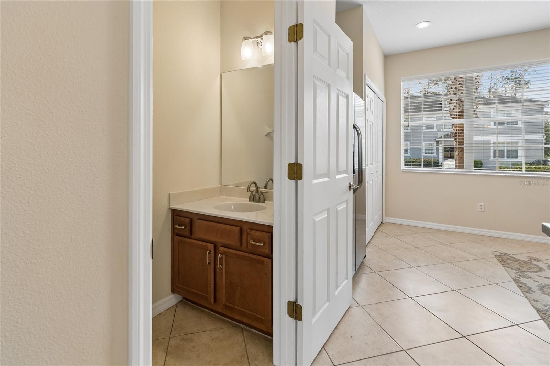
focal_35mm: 15
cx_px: 275
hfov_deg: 100.4
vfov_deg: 77.3
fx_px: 229
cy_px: 183
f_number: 7.1
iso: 100
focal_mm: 10
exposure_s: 1/20
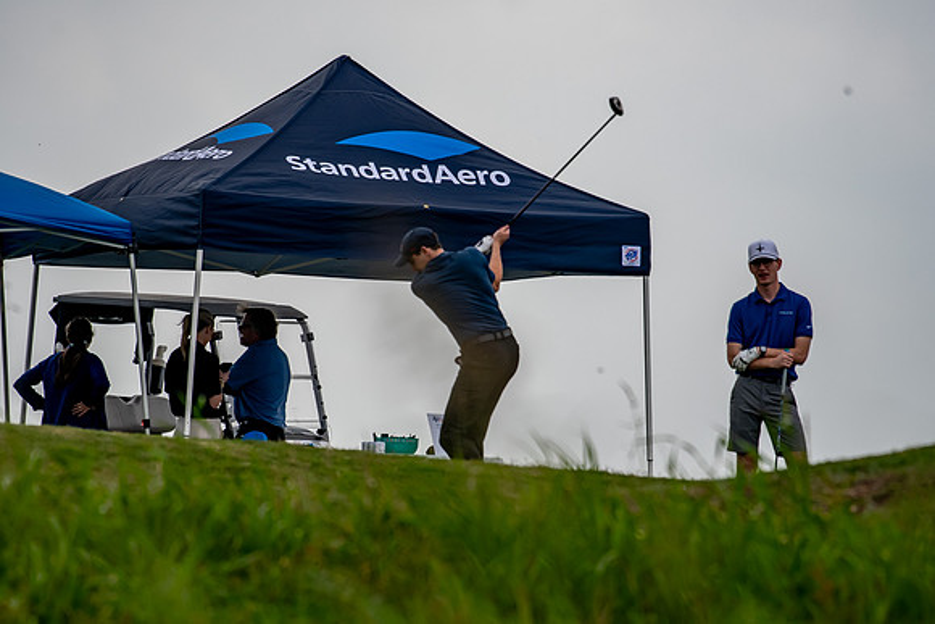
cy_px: 312
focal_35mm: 585
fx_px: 15197
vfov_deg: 2.4
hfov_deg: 3.5
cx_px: 468
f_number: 5.6
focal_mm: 390
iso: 280
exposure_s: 1/2000
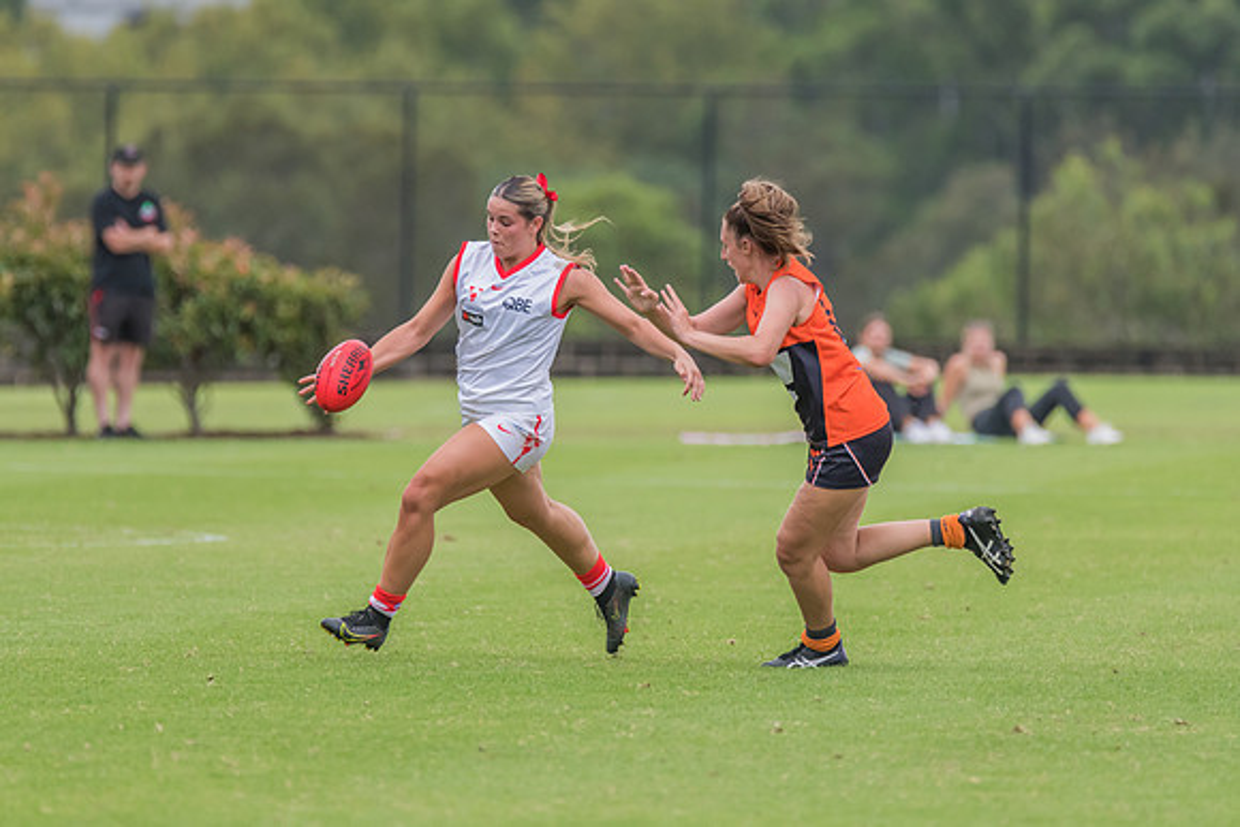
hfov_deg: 2.7
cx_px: 519
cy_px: 330
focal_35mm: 750
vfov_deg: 1.8
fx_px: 25846
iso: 1000
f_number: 7.1
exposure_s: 1/1600
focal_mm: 600
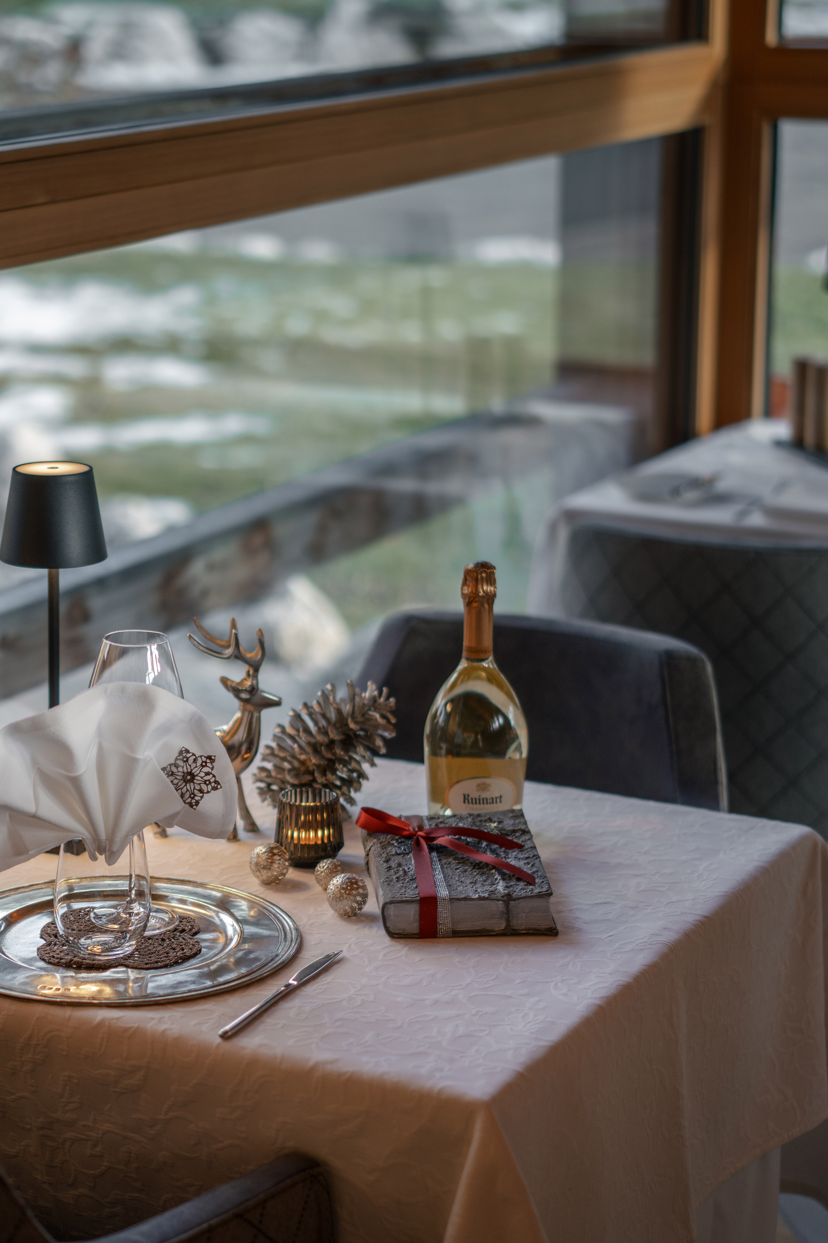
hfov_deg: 16.2
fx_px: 2898
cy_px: 699
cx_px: 227
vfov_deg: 24.2
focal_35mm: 84
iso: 100
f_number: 1.4
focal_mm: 50
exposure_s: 1/200
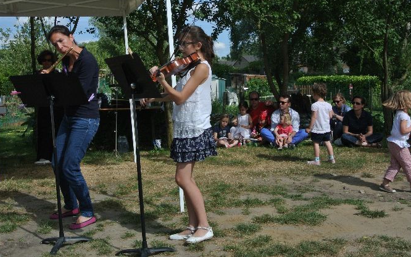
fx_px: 549
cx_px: 185
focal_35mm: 49
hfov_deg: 41.0
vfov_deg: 26.3
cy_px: 100
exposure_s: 1/250
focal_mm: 15.1
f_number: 10
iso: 100
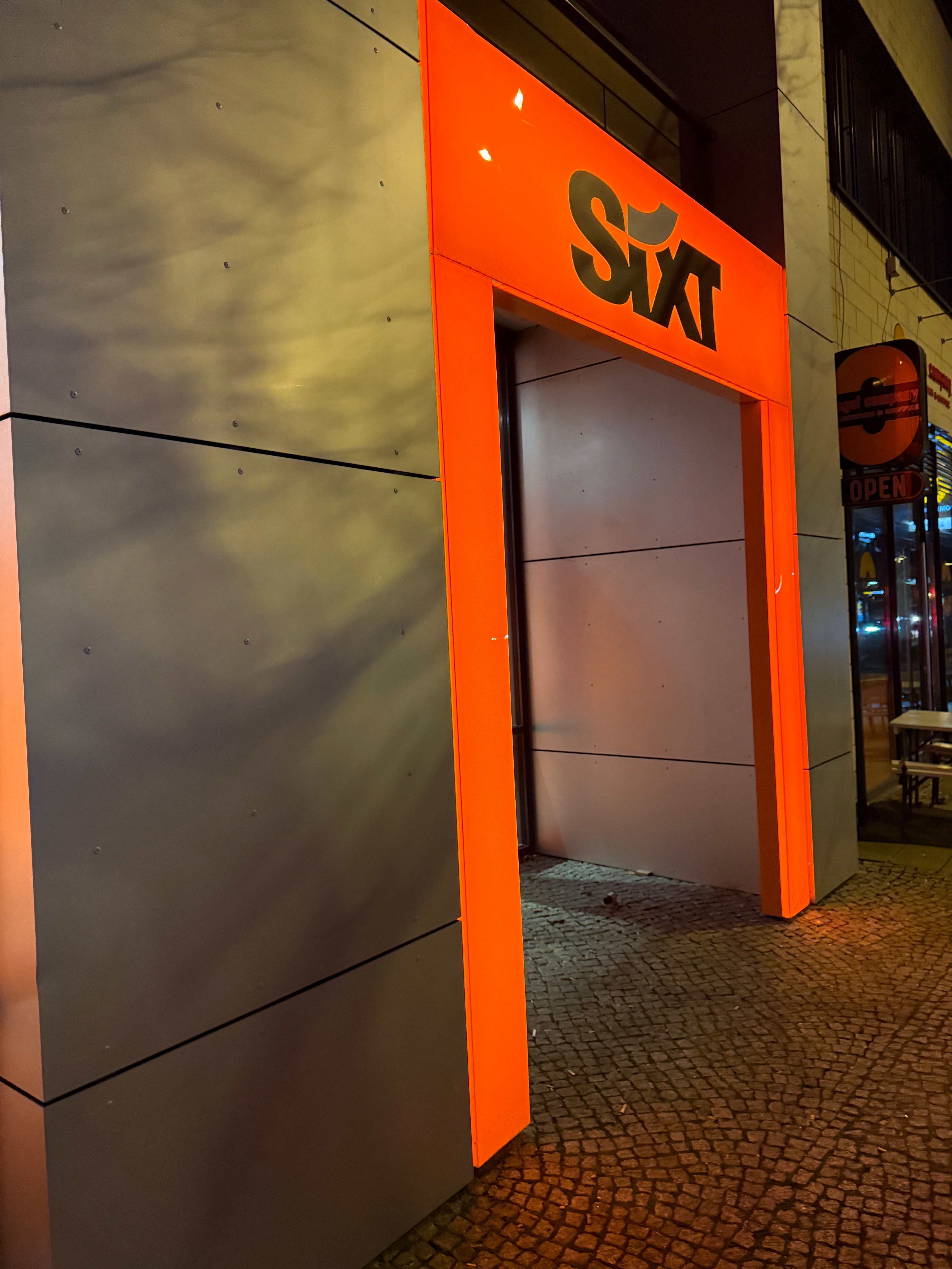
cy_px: 634
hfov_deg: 56.8
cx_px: 476
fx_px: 880
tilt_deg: +3.1
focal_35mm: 24
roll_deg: +3.1
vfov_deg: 71.6
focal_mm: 6.76
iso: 640
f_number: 1.78
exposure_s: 1/50
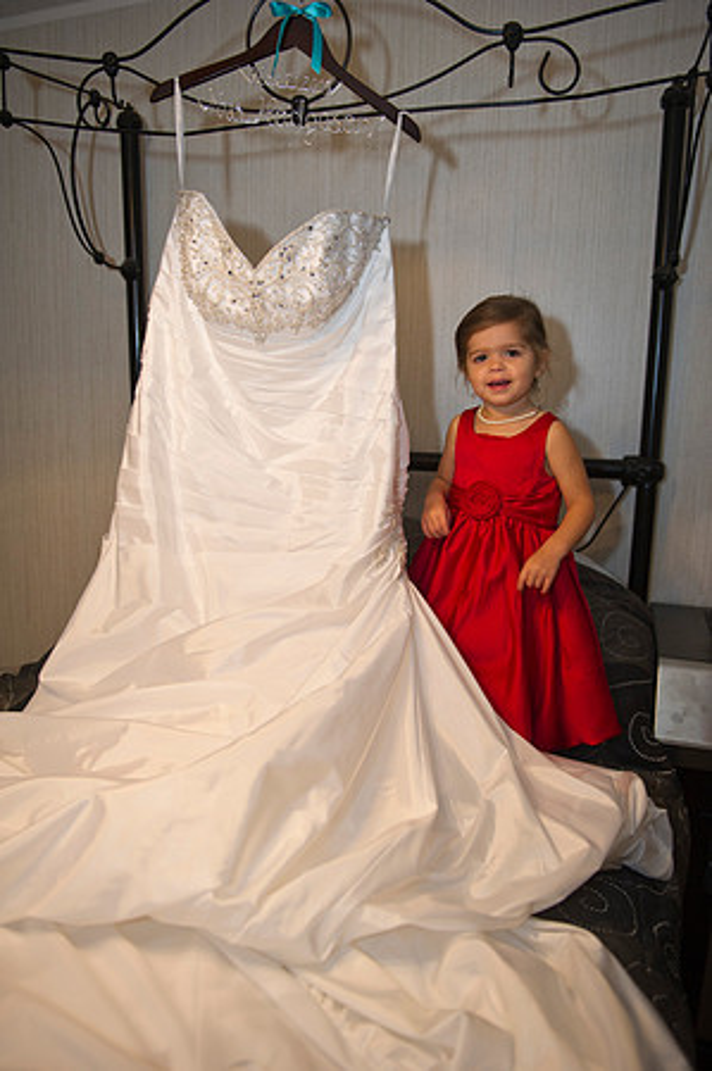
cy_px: 536
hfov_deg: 44.9
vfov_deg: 63.7
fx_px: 862
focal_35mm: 29
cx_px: 356
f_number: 2.8
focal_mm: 29
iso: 640
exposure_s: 1/100
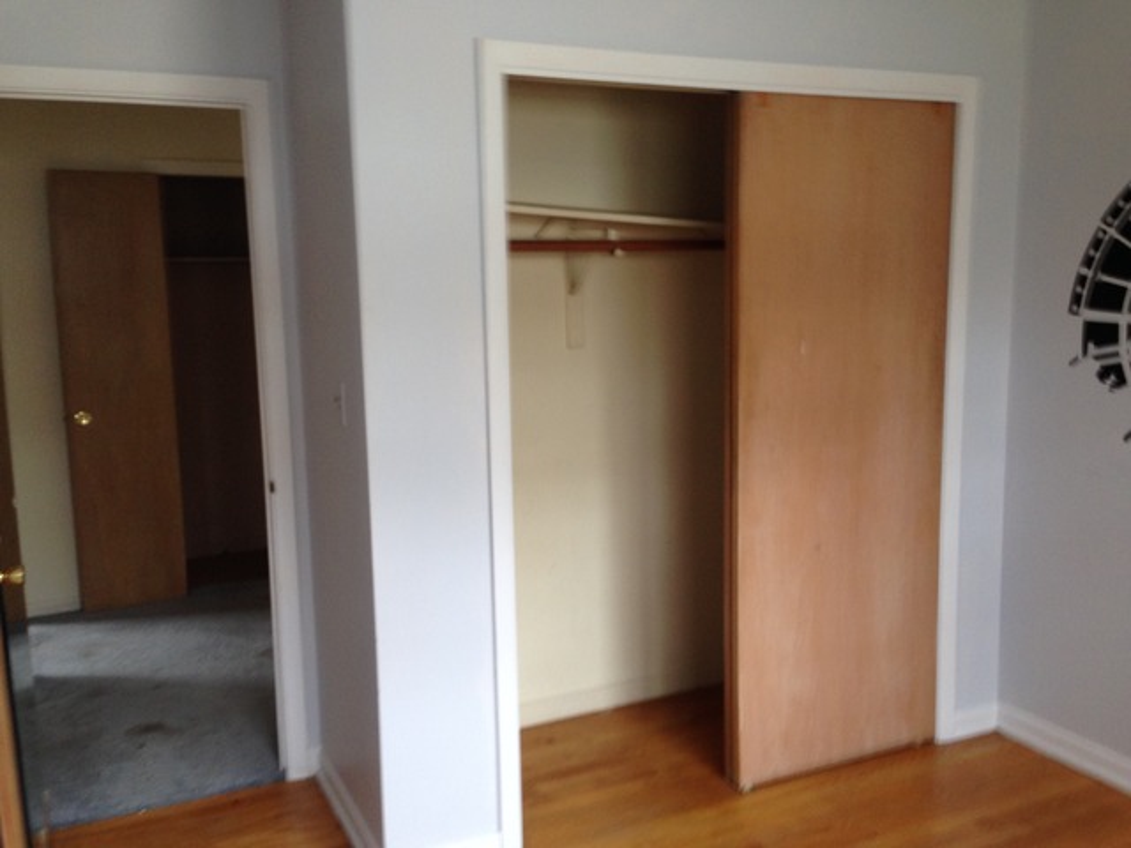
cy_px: 424
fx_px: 1078
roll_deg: +0.1
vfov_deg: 42.9
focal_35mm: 33
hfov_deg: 55.4
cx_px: 566
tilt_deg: -8.7
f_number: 2.4
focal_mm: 4.12
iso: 80
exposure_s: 1/20
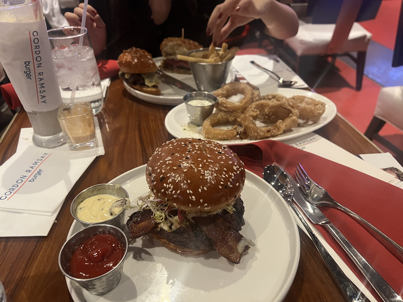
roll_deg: +1.2
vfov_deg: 53.1
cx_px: 202
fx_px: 303
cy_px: 151
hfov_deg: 67.3
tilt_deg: -37.0
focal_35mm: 26
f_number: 1.5
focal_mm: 5.7
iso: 400
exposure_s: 1/40
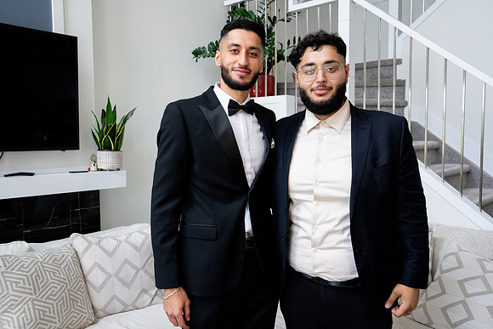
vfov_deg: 41.1
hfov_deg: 58.7
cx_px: 246
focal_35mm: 32
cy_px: 164
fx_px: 438
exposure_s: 1/160
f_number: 9
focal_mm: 32
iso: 5000
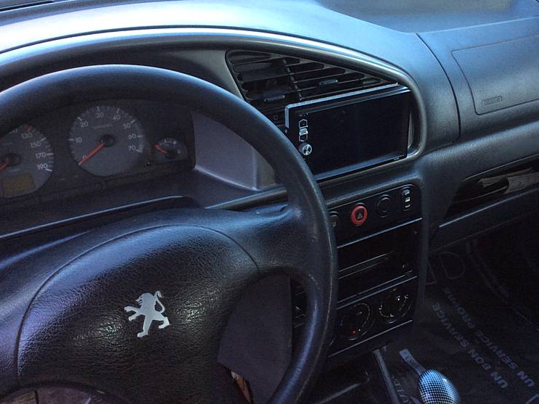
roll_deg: -5.1
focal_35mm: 43
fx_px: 669
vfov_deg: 33.4
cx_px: 341
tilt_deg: -32.6
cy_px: 151
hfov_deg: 43.5
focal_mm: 3.3
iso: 40
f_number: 2.4
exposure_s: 1/33
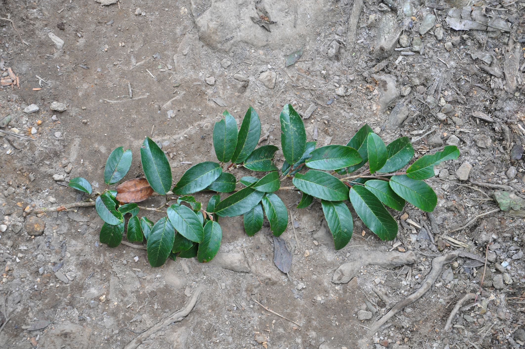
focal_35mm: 51
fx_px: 743
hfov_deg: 38.9
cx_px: 262
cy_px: 174
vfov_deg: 26.4
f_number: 5.6
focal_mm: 34
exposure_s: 1/30
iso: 200
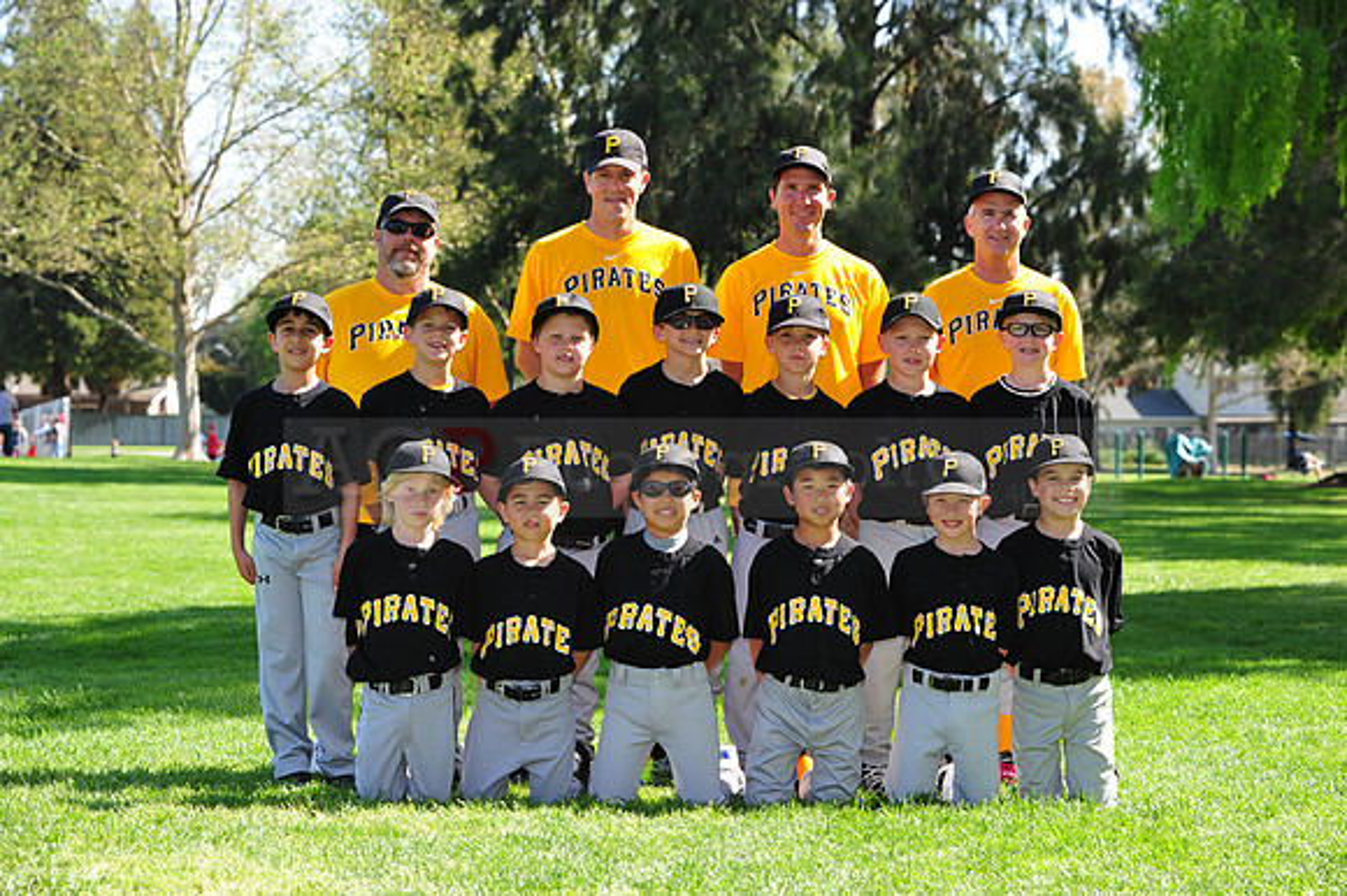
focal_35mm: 92
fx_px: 3440
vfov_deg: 14.8
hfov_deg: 22.2
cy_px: 448
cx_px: 674
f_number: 7.1
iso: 200
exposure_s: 1/200
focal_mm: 92
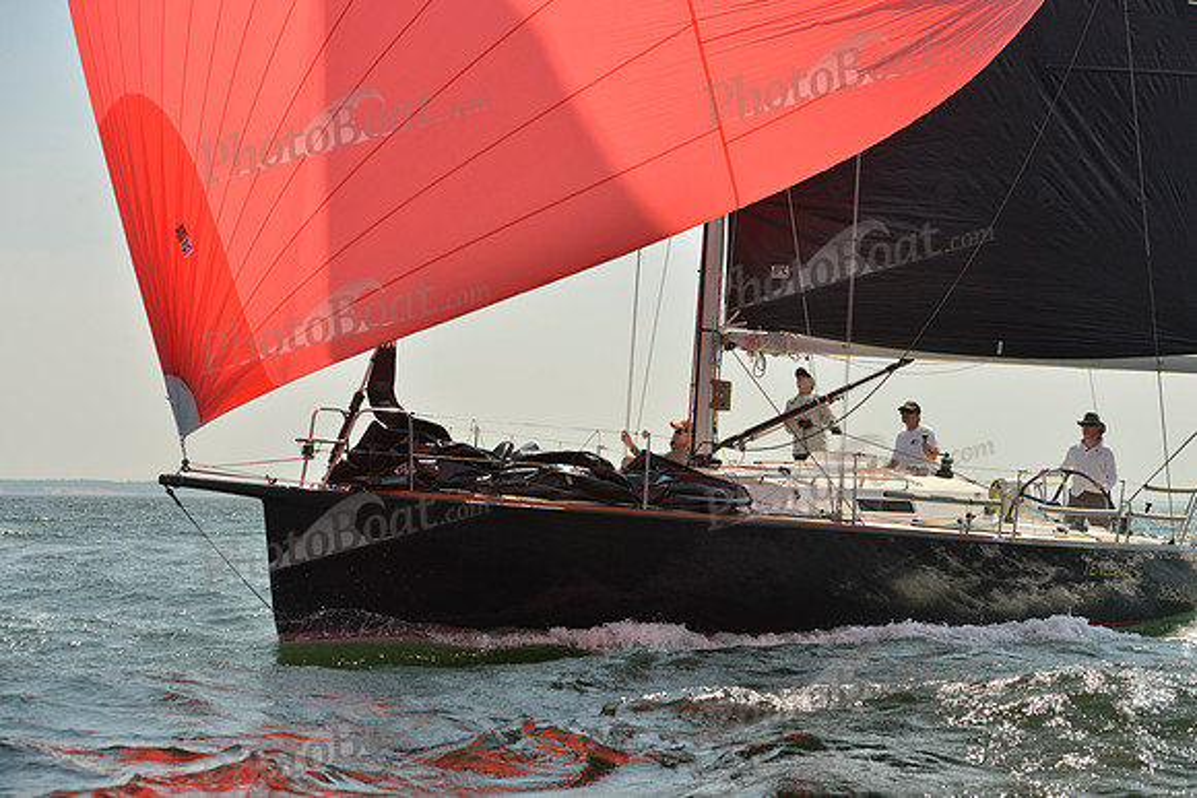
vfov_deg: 18.2
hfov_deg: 27.0
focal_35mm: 75
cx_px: 598
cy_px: 399
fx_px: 2494
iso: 200
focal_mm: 75
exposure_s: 1/1250
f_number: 7.1
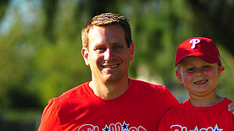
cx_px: 156
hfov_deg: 5.5
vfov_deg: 3.1
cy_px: 181
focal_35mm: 396
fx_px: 2456
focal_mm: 180
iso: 200
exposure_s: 1/1000
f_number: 4
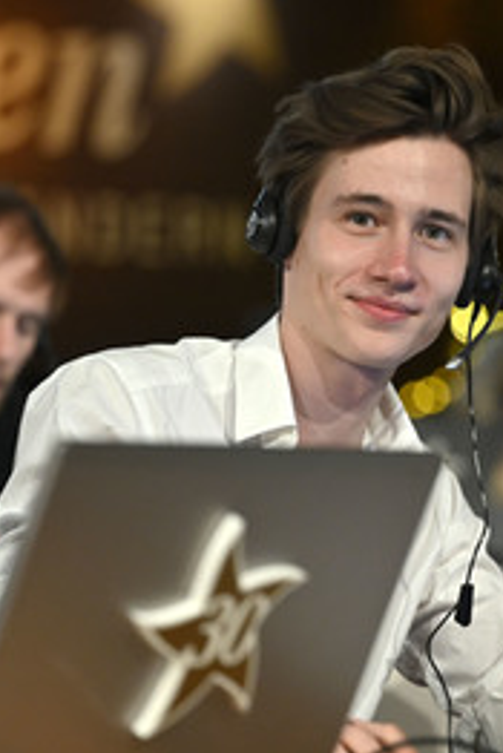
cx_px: 479
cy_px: 405
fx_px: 3956
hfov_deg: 7.3
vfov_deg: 10.9
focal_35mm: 189
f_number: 2.8
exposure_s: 1/400
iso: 2000
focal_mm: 110
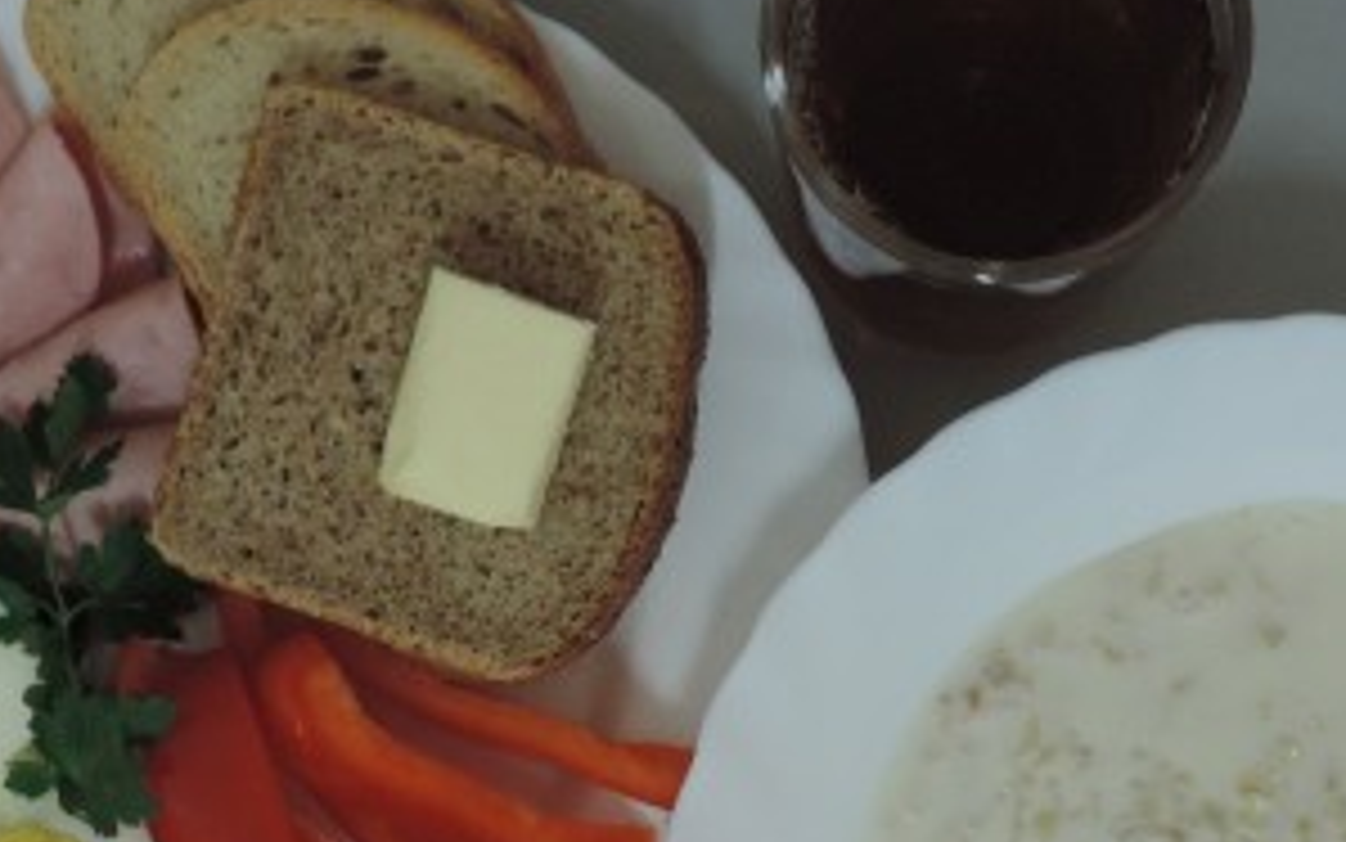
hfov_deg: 38.8
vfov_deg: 24.2
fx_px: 1908
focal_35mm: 52
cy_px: 745
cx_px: 761
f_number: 3
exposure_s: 1/25
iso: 400
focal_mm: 4.3
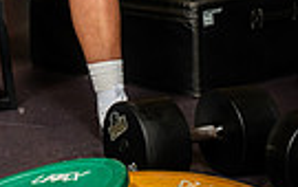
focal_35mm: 122
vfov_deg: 9.5
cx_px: 13
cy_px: -277
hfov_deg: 16.8
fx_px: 993
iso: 500
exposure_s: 1/250
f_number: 5.6
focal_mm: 36
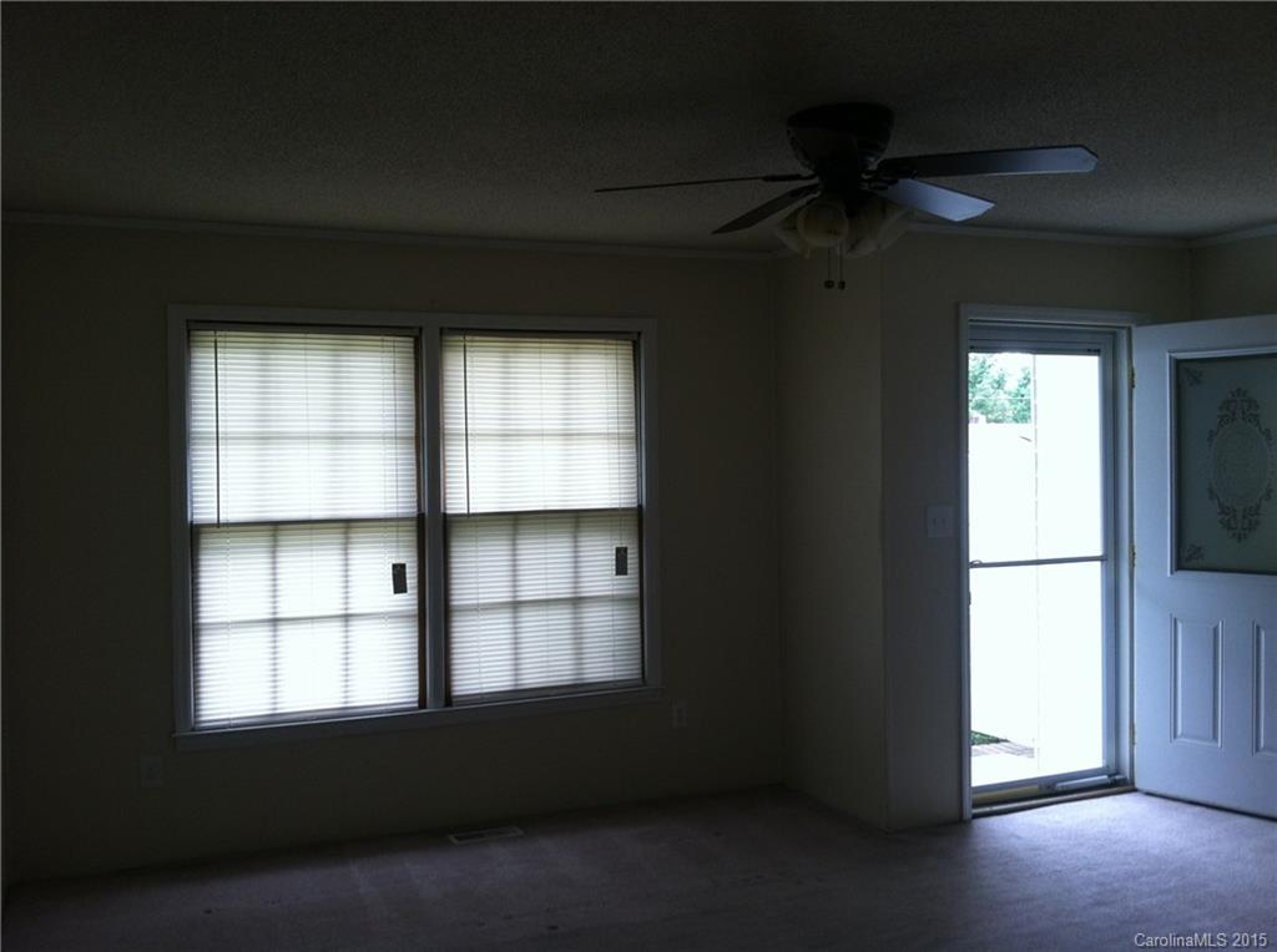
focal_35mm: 35
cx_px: 638
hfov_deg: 52.7
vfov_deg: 40.6
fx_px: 1289
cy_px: 476
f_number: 2.8
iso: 80
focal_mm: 3.85
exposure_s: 1/40
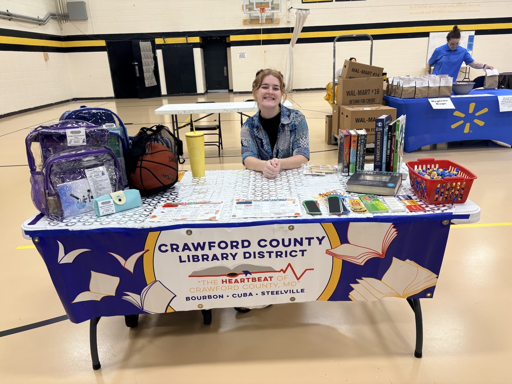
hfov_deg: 67.3
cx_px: 256
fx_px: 385
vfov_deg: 53.1
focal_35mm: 26
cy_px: 192
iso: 80
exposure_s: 1/60
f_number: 1.6
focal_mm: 5.96
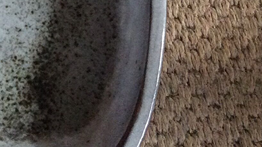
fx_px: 764
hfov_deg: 19.1
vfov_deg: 10.5
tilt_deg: -64.1
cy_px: -92
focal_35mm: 110
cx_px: 21
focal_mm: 3.3
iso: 250
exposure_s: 1/25
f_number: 2.4
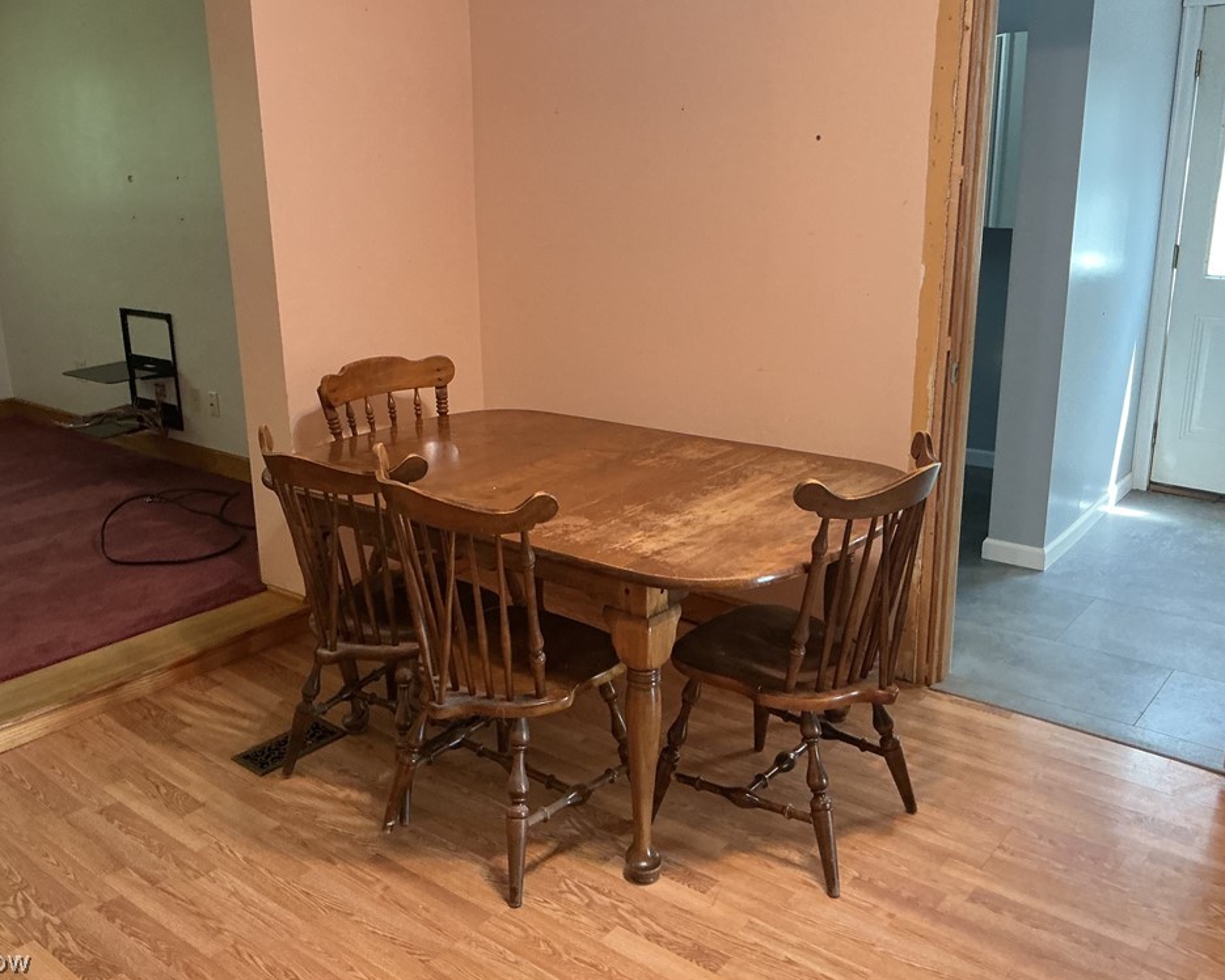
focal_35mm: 31
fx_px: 1124
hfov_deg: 57.1
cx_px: 565
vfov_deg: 47.1
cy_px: 480
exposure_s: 1/60
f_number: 1.8
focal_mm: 3
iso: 160
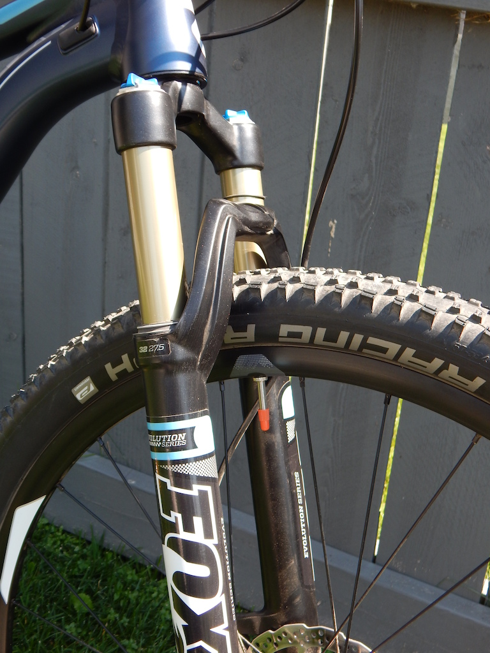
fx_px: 812
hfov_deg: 33.6
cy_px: 326
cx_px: 245
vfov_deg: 43.9
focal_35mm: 43
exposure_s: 1/200
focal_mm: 7.7
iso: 125
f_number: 3.6
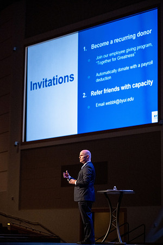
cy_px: 122
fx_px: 652
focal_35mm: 96
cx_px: 82
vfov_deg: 21.2
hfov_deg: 14.3
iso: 4000
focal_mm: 96
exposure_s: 1/400
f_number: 2.8
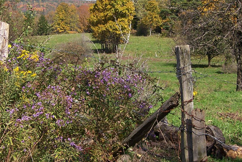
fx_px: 632
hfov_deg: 21.7
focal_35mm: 94
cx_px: 106
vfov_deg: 14.5
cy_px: 52
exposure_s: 1/500
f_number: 4.8
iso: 80
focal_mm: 10
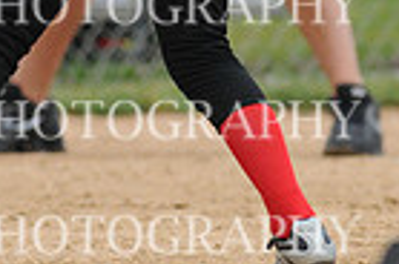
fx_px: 20833
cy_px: -168
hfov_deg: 1.1
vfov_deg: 0.7
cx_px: -55
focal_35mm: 1884
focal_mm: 300
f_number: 4.5
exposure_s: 1/3200
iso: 640
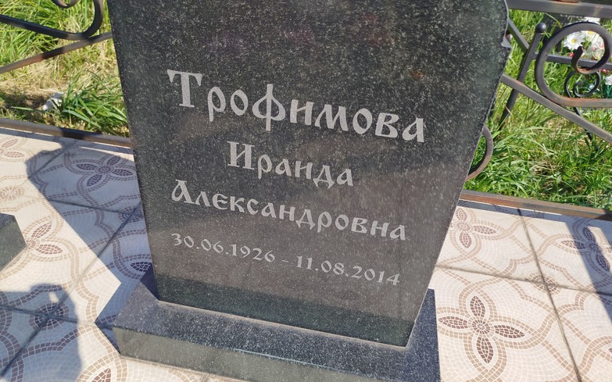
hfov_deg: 70.4
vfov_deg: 47.5
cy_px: 216
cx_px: 302
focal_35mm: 26
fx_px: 434
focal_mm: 5.31
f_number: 1.7
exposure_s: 1/931
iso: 50
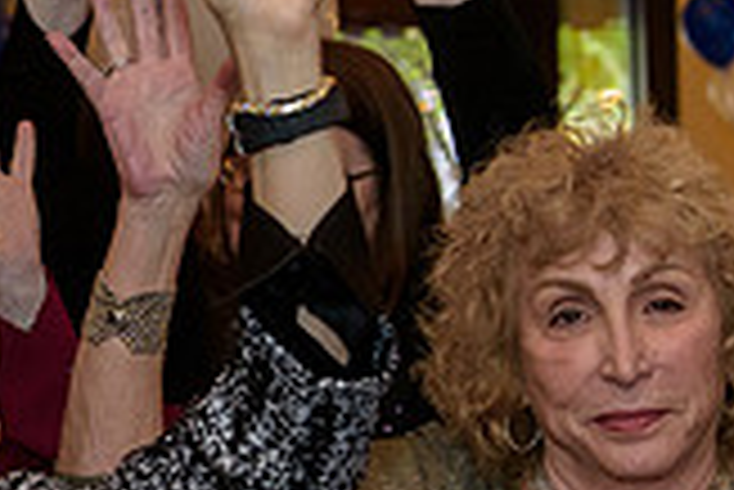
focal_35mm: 142
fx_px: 2898
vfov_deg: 9.7
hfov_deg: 14.0
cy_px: 236
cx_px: -149
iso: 1600
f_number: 3.2
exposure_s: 1/125
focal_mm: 40
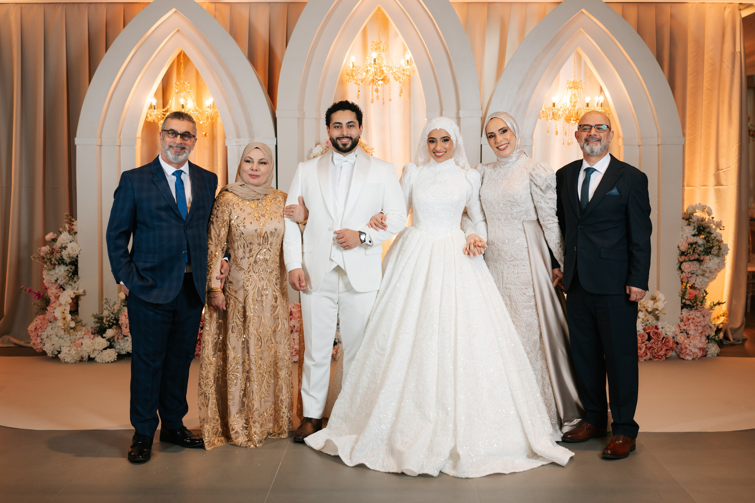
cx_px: 390
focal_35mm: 45
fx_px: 948
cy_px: 241
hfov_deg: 43.4
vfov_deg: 29.7
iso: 320
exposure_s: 1/200
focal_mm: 39
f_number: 2.8
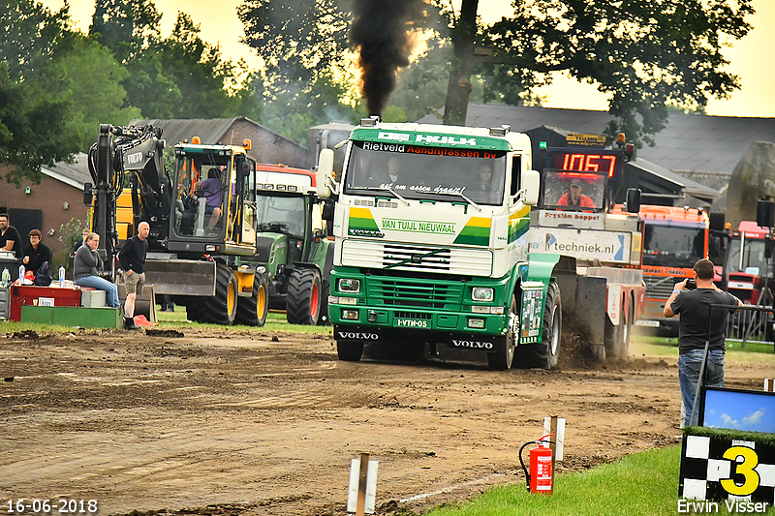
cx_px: 388
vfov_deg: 4.4
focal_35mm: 315
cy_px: 258
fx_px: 6779
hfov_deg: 6.5
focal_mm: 210
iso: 1250
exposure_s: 1/1600
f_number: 5.6
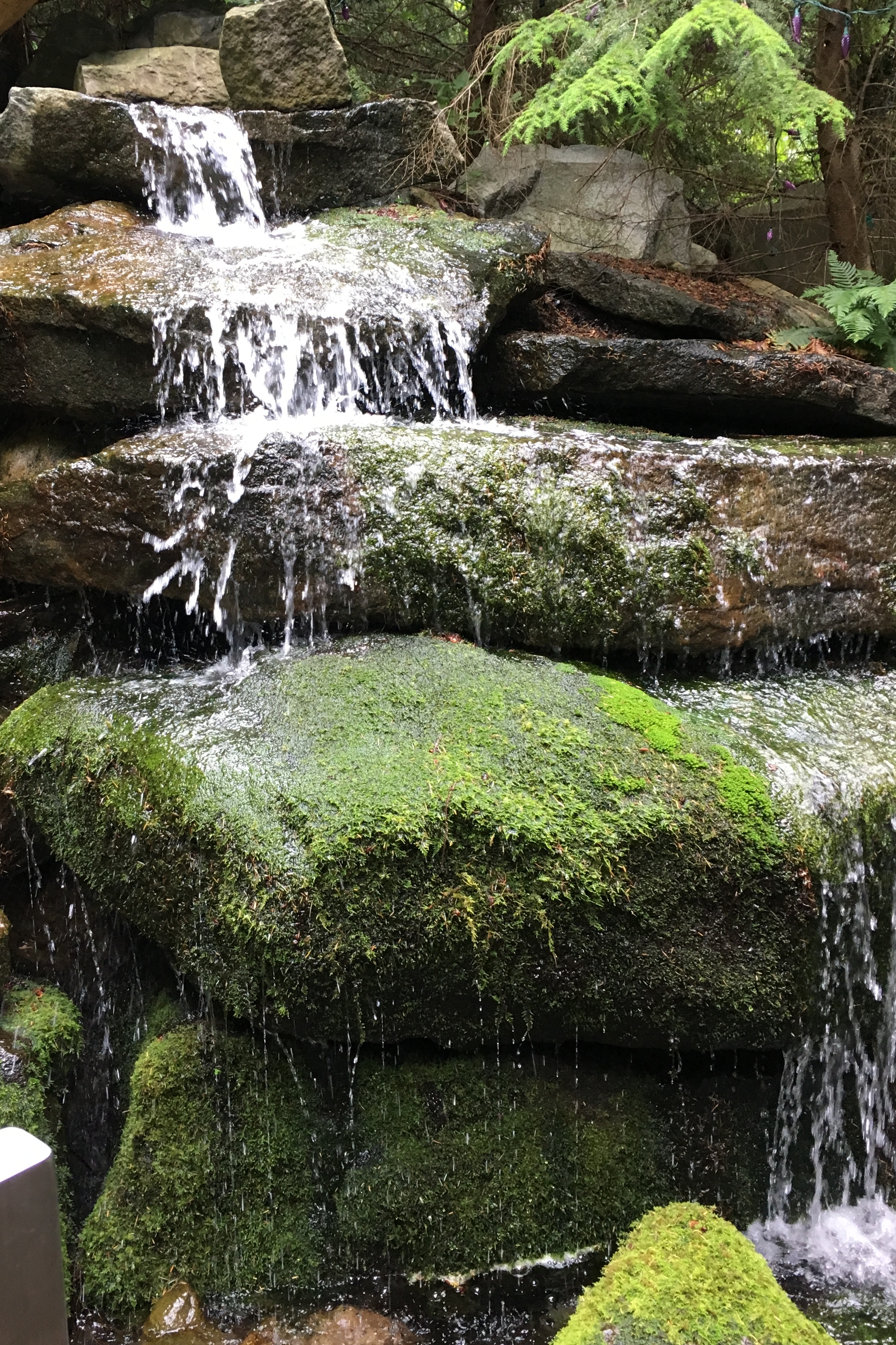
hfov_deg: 37.6
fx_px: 1307
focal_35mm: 35
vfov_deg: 54.3
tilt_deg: -9.0
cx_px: 337
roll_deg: +4.0
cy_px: 607
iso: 40
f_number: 2.2
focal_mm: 4.15
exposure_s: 1/30
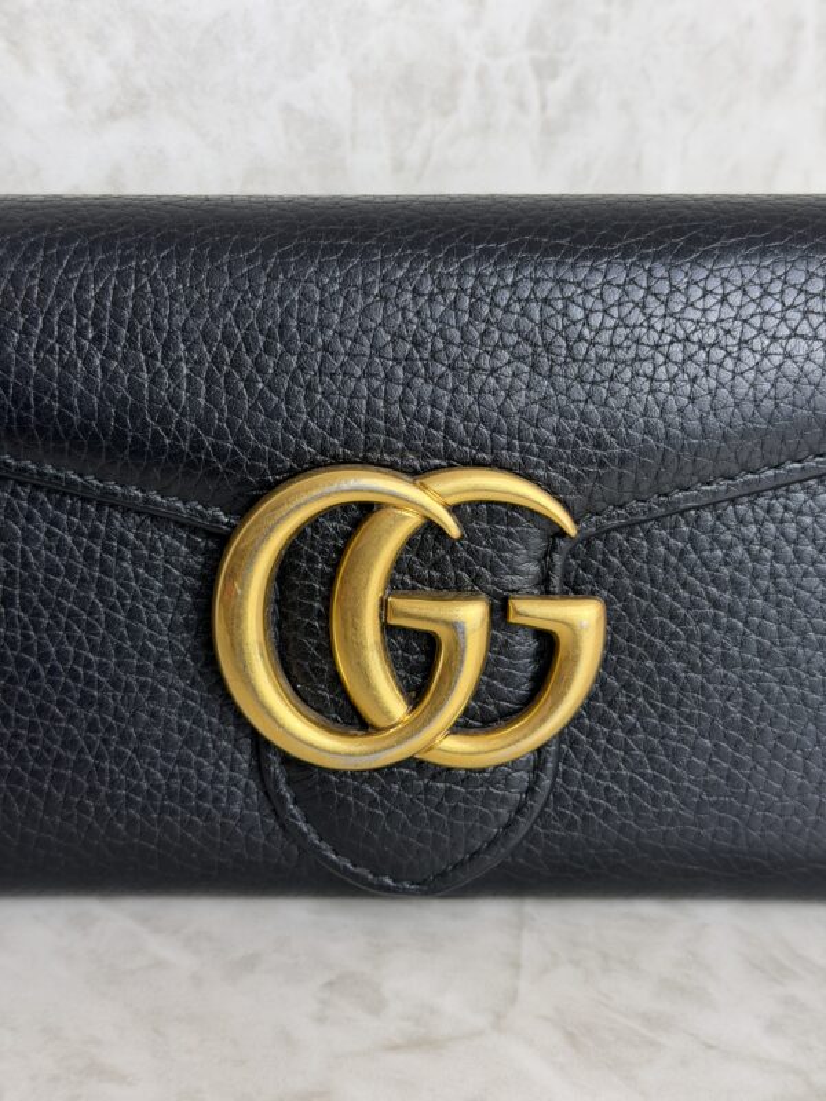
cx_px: 413
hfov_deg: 30.3
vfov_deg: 39.7
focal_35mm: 48
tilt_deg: -16.7
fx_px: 1527
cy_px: 550
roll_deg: -0.8
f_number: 1.78
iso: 125
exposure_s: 1/120
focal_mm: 6.76
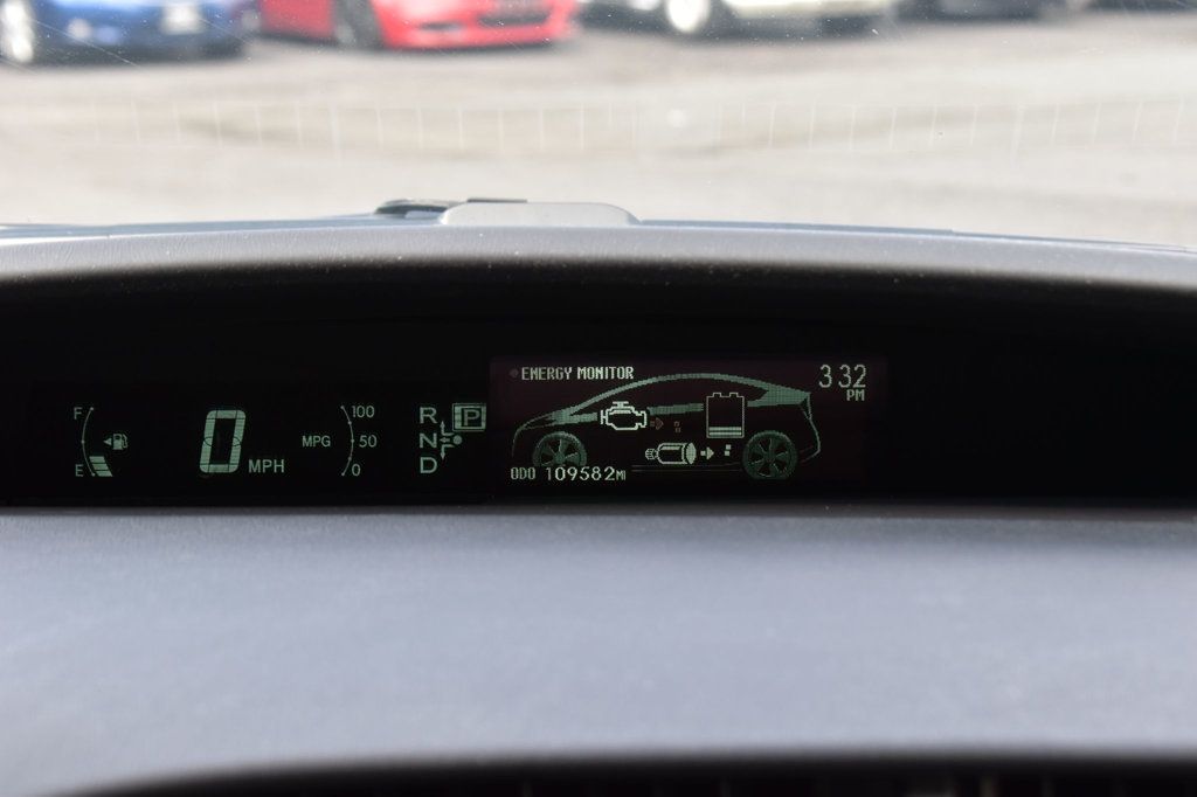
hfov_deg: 24.6
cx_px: 598
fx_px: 2742
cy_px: 398
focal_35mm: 82
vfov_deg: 16.5
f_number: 8
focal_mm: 55
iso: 400
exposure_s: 1/80
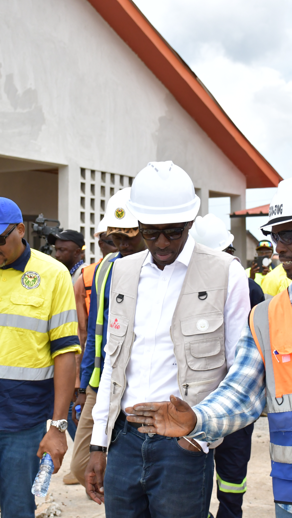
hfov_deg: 15.9
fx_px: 1046
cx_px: 163
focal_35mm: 76
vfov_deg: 27.9
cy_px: 261
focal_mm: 32
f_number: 4
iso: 1000
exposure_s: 1/5000
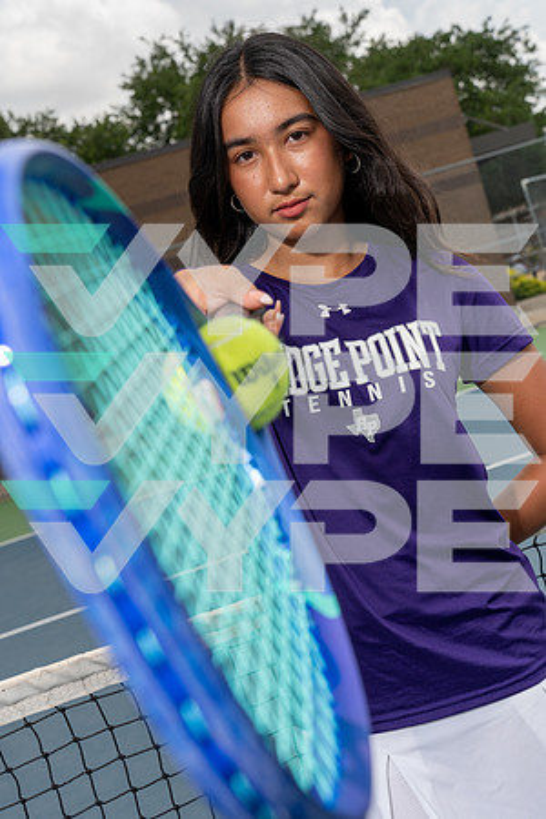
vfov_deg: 37.5
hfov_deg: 25.5
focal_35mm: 53
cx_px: 273
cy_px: 410
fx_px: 1206
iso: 100
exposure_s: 1/250
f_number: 8
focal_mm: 53
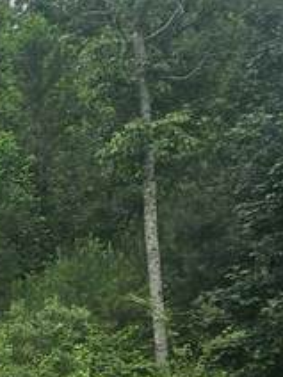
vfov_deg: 17.3
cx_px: -354
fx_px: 1134
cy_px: 537
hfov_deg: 12.0
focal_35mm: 104
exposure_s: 1/799
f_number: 1.8
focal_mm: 5.4
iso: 25
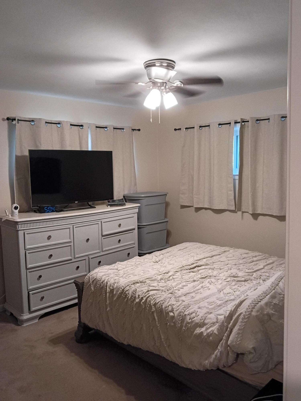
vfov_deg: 63.4
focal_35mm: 28
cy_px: 200
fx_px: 325
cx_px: 150
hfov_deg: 49.7
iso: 2189
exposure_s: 1/30
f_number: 2.2
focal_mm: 3.42
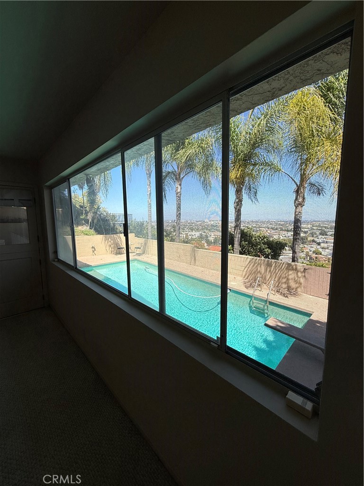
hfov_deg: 85.7
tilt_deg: -6.5
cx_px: 182
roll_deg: -0.4
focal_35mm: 14
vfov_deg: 102.1
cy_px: 243
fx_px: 196
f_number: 2.2
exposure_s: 1/1125
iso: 50
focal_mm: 2.22
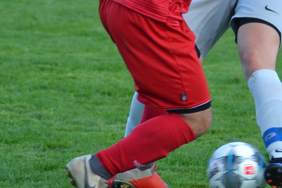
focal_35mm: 601
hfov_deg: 3.4
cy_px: -25
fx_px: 4710
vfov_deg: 2.3
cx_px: 203
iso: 500
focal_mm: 135
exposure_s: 1/500
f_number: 4.2
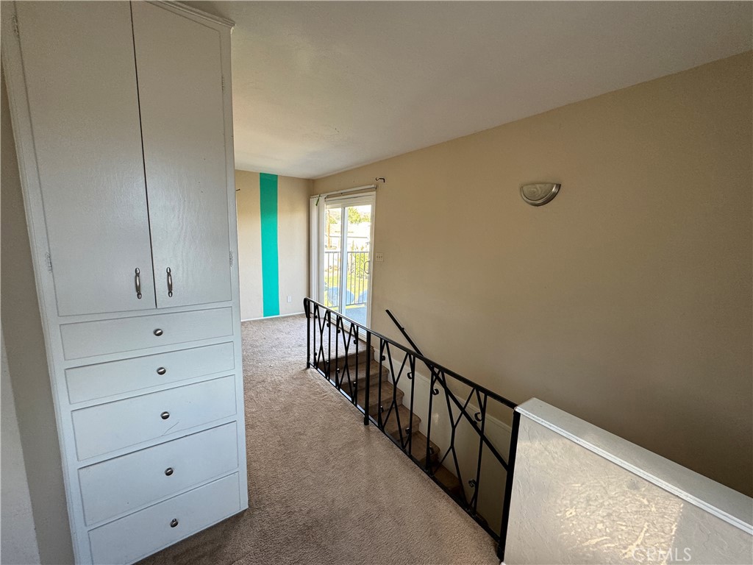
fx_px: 305
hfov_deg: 102.1
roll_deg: -2.2
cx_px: 376
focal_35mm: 14
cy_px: 282
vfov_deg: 85.7
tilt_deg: -9.8
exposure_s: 1/99
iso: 125
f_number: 2.2
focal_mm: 2.22
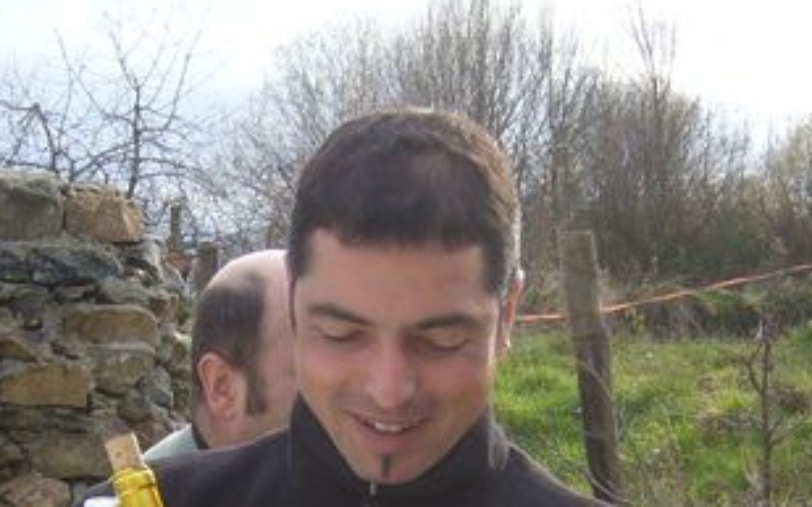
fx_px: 1859
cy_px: 508
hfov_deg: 24.6
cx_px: 376
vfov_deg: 15.3
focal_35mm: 84
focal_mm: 5.8
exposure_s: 1/320
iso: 80
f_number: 2.8
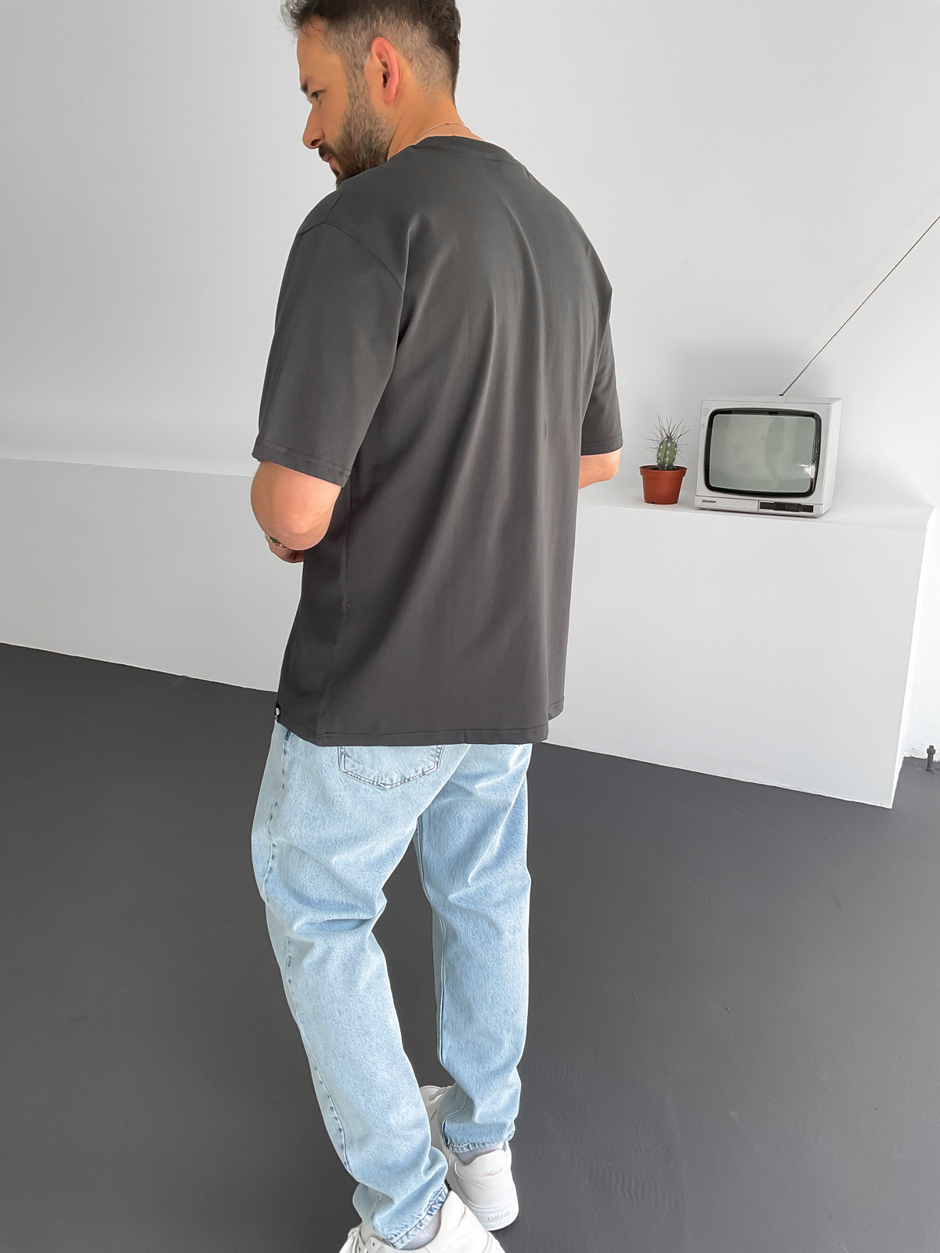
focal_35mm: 29
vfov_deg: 61.7
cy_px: 626
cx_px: 470
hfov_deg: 48.2
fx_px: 1050
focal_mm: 3
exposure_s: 1/125
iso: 16
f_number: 1.8
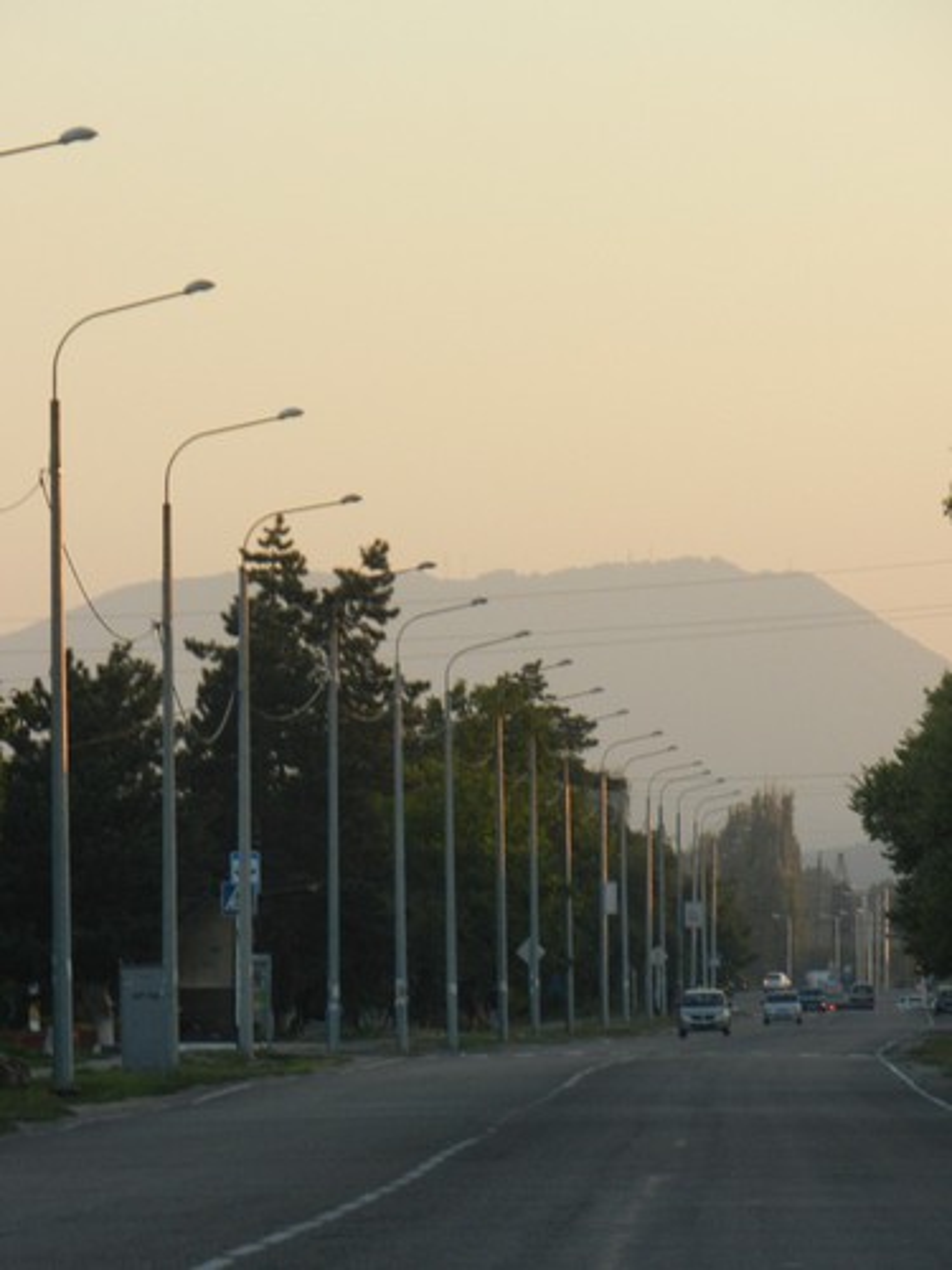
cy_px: 635
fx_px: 11331
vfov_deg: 6.4
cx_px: 476
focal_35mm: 309
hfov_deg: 4.8
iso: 160
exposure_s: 1/100
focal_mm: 55
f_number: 5.4
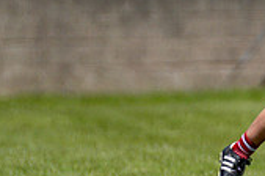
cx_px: 429
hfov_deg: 1.0
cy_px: 19
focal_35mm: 2072
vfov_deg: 0.7
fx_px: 15223
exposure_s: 1/6400
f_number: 2.8
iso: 160
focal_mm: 300
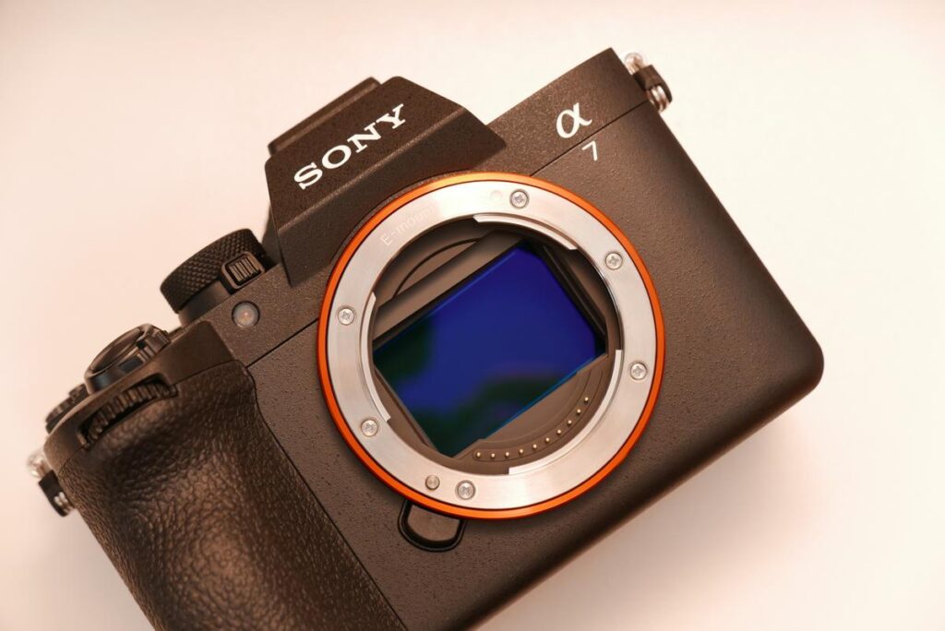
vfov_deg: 18.2
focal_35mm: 75
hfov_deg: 27.0
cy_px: 316
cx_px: 472
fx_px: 1970
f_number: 4
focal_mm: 34
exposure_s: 1/60
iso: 200
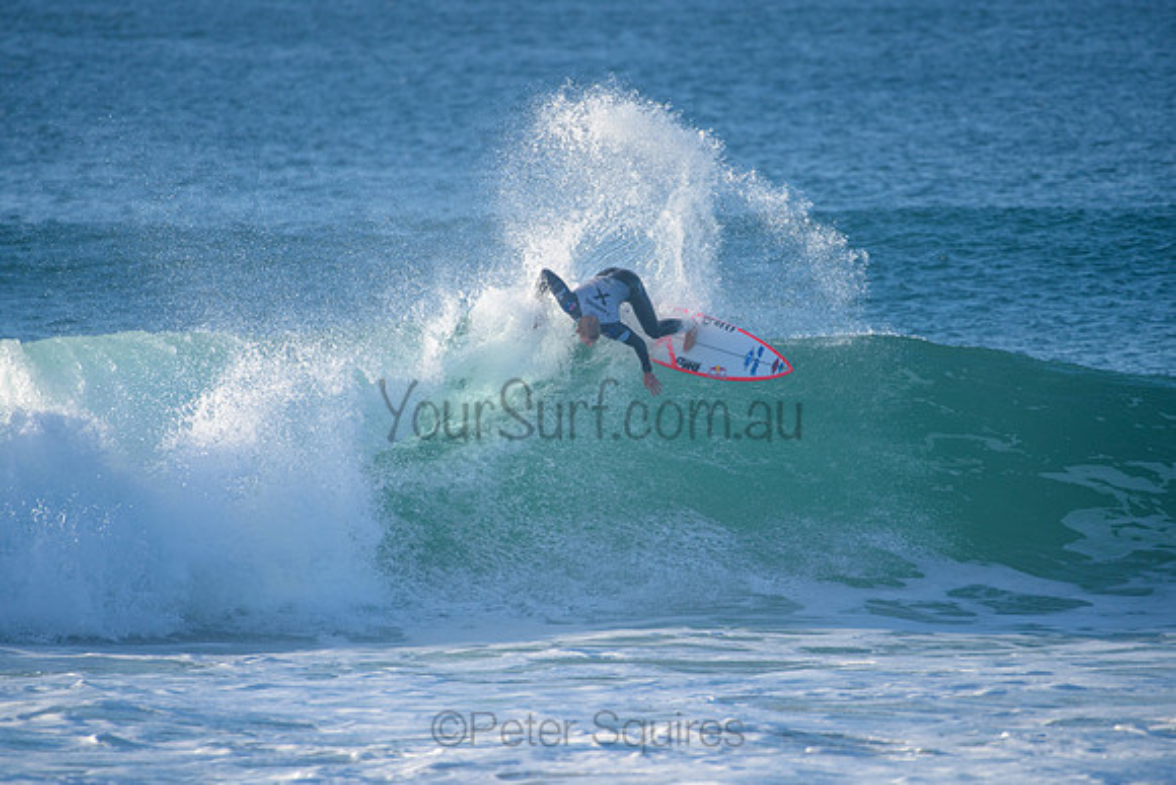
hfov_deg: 3.8
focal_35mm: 540
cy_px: 374
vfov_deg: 2.5
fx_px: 17633
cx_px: 590
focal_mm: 500
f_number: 5.6
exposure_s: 1/2000
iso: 450
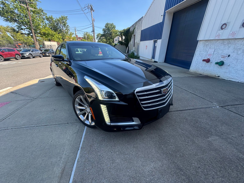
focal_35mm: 14
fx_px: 99
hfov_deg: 102.1
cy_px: 92
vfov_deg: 85.7
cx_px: 122
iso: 40
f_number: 2.2
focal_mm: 2.22
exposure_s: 1/253
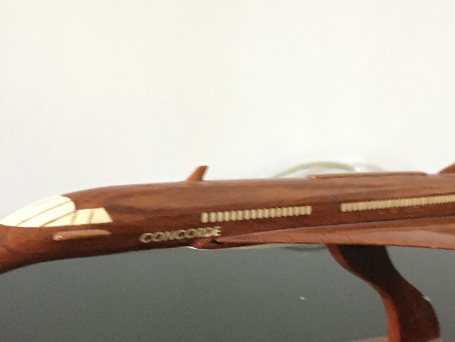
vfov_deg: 25.7
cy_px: 264
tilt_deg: -18.3
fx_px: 736
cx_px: 217
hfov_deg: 34.3
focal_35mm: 56
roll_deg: -0.6
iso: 500
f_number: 2.2
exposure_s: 1/17
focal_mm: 4.15
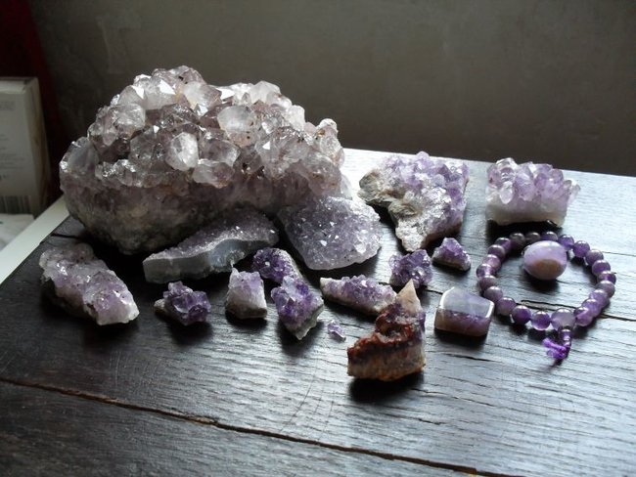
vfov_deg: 40.7
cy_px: 238
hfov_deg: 52.6
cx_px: 318
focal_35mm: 35
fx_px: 643
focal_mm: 6.3
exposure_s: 1/30
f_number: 3.2
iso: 200
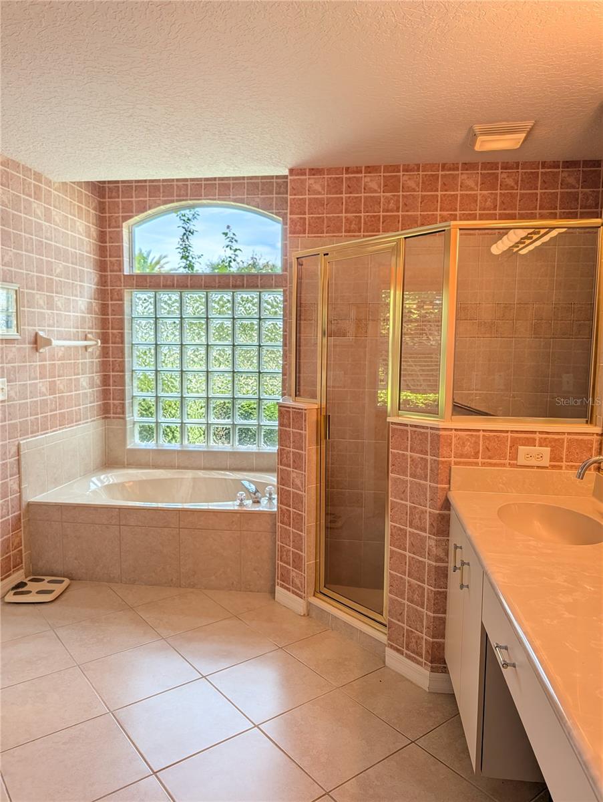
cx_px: 302
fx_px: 556
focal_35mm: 24
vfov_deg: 71.5
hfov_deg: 56.9
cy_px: 401
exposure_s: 1/1488
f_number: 1.68
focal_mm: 6.9
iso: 35
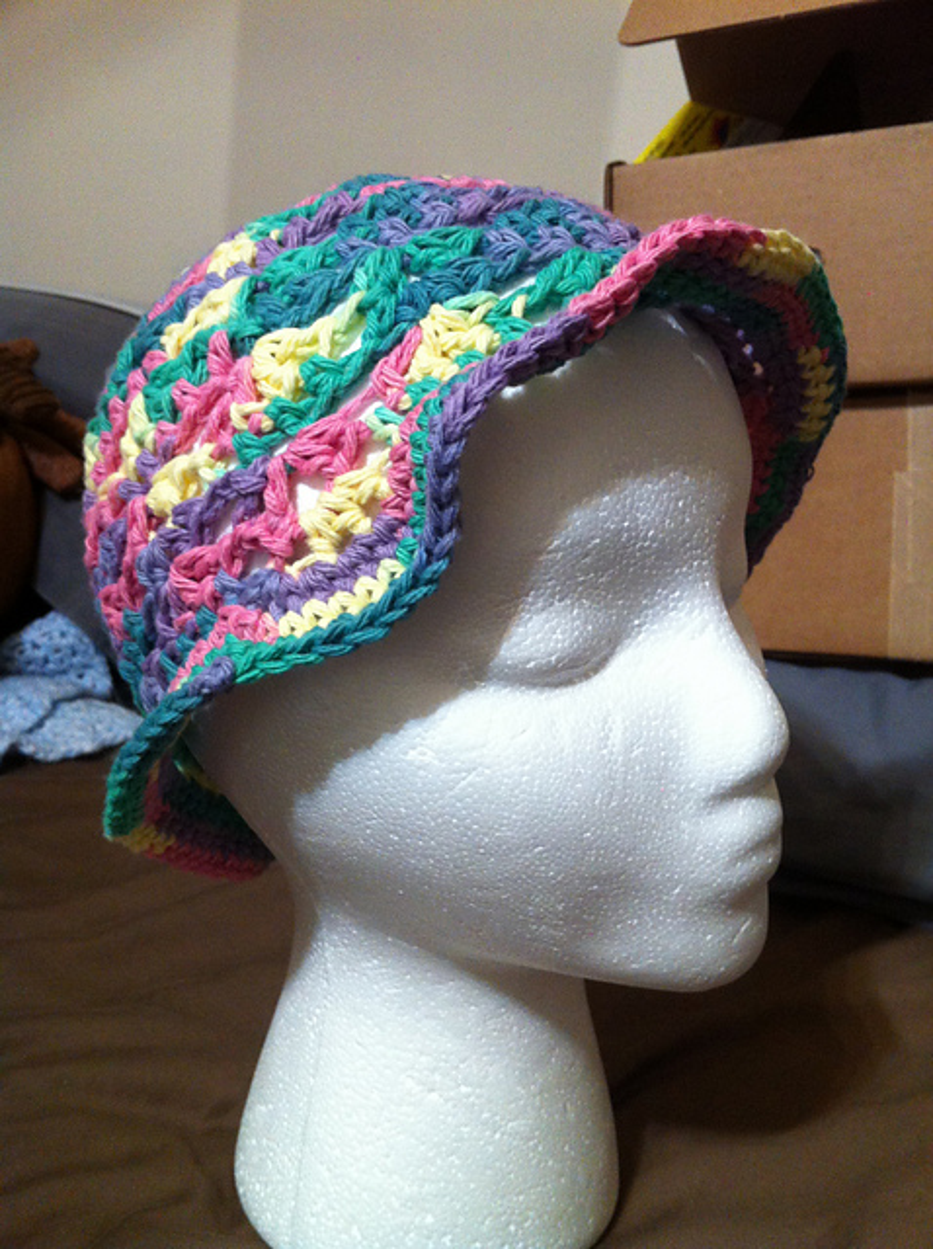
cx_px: 466
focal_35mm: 35
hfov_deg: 40.6
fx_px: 1261
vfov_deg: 52.7
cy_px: 624
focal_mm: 3.85
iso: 200
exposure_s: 1/15
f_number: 2.8
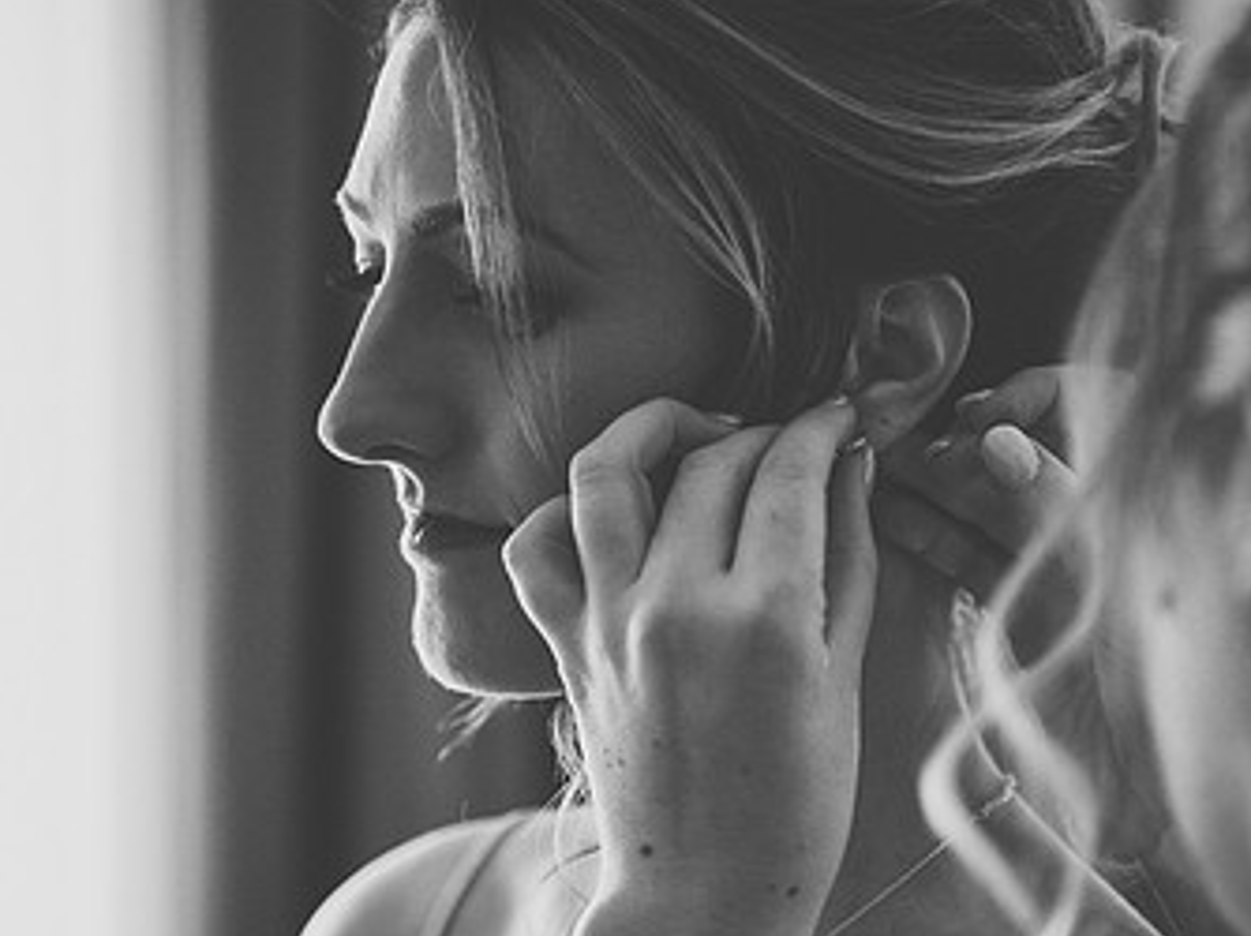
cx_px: 933
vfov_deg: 12.6
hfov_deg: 16.8
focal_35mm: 117
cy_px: 650
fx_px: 4225
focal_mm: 70
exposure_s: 1/125
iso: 640
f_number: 2.8
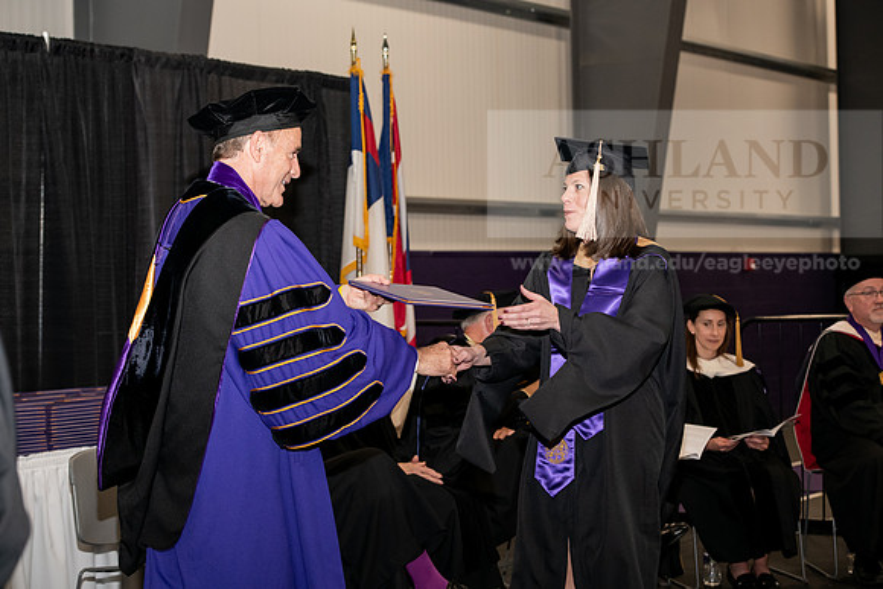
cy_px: 294
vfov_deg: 17.5
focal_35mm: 78
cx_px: 442
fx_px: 1914
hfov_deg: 26.0
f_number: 5.6
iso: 1600
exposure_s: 1/200
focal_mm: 78
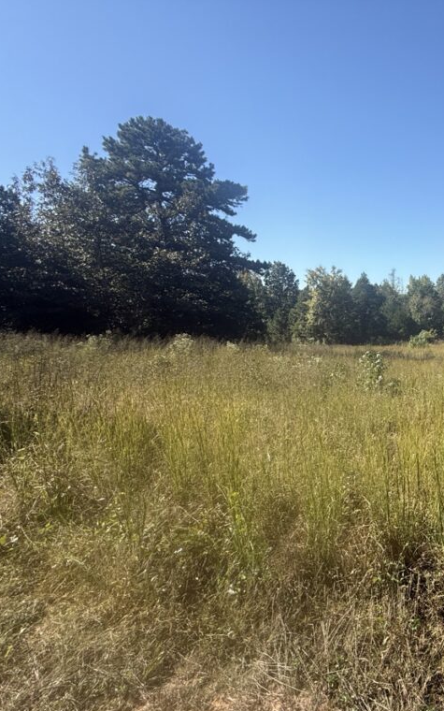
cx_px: 442
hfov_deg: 49.1
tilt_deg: -6.7
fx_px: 387
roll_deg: +0.4
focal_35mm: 20
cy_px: 356
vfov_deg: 85.1
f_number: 2.2
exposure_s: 1/1167
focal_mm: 2.22
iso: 50
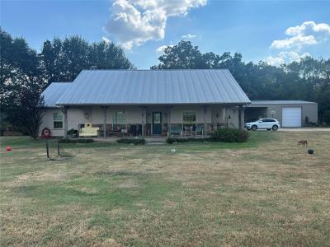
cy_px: 124
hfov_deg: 67.3
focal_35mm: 26
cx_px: 165
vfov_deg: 53.1
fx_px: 248
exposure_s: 1/2208
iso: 50
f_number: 1.5
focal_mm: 5.7
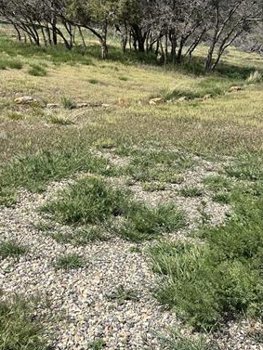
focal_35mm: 53
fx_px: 537
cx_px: 57
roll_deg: +0.0
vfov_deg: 34.5
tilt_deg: -2.4
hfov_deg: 27.1
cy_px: 49
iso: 50
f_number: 1.5
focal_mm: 5.7
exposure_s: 1/4831
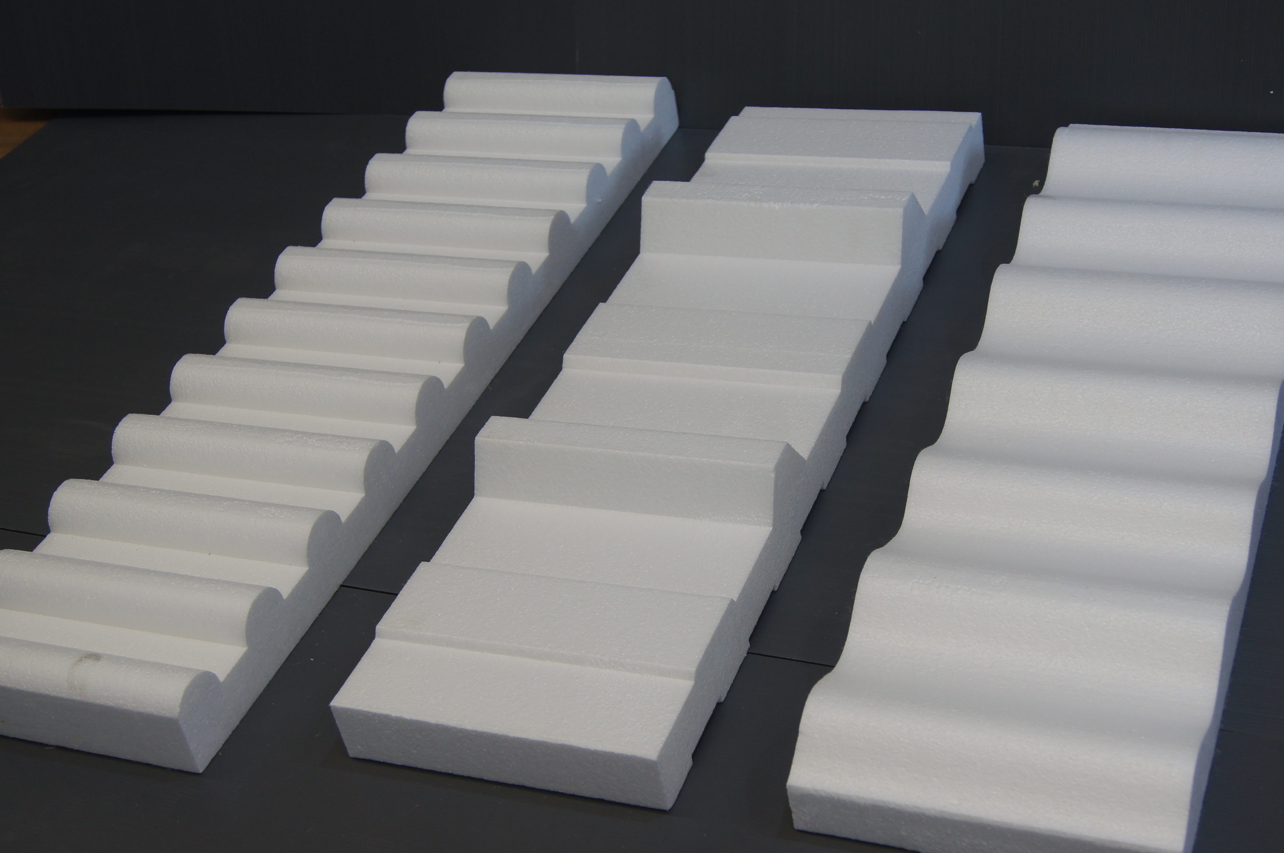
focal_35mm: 51
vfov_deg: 26.4
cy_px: 502
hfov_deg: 38.9
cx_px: 685
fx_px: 1817
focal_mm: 26
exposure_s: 1/50
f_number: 4.5
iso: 200
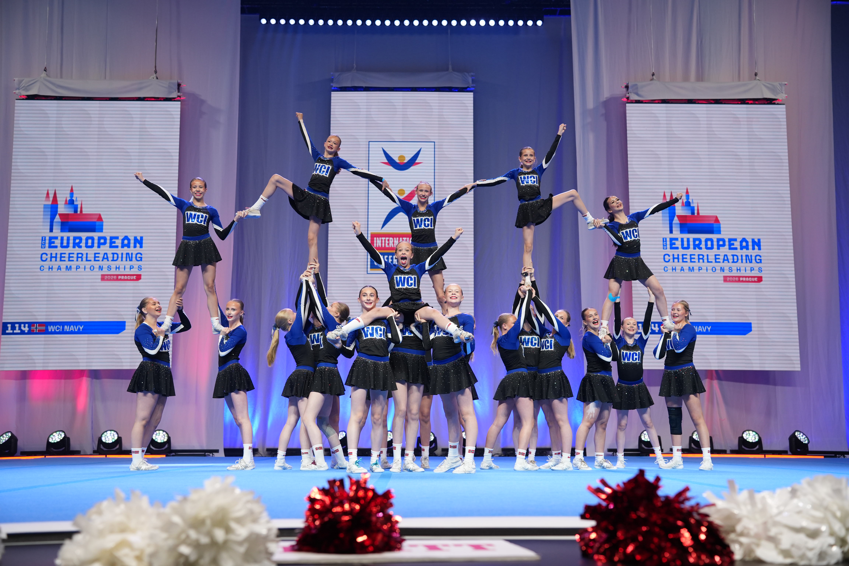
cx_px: 424
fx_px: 990
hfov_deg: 46.4
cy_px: 283
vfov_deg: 31.9
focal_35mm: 42
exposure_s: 1/1000
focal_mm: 42
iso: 1000
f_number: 2.8
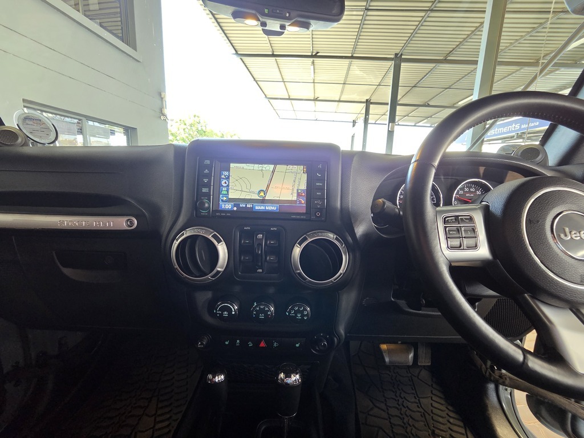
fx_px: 219
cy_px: 219
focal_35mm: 13
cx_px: 292
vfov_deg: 89.9
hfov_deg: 106.2
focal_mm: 2.2
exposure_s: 1/50
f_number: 2.2
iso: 500
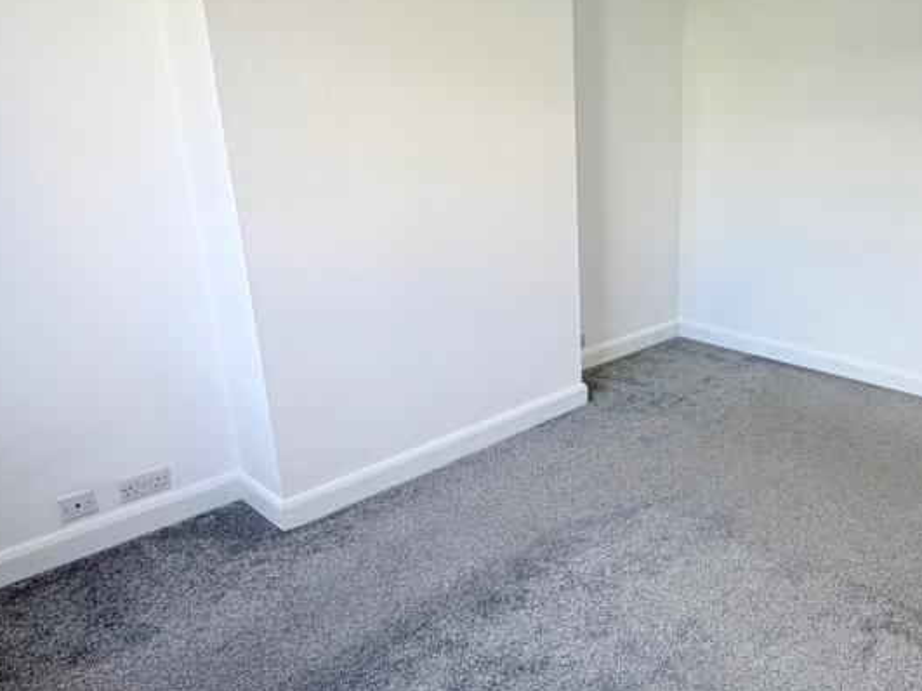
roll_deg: -1.5
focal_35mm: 27
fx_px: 719
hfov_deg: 61.5
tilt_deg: -16.2
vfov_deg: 51.3
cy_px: 323
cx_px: 696
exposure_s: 1/121
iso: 80
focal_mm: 2.22
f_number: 2.2
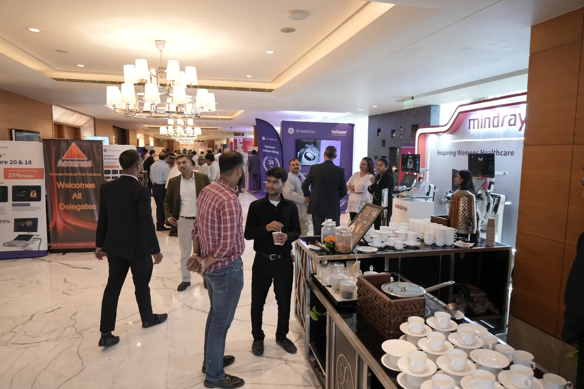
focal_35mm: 24
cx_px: 292
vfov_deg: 53.1
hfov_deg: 73.8
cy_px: 194
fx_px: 389
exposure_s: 1/160
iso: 1600
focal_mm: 24
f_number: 4
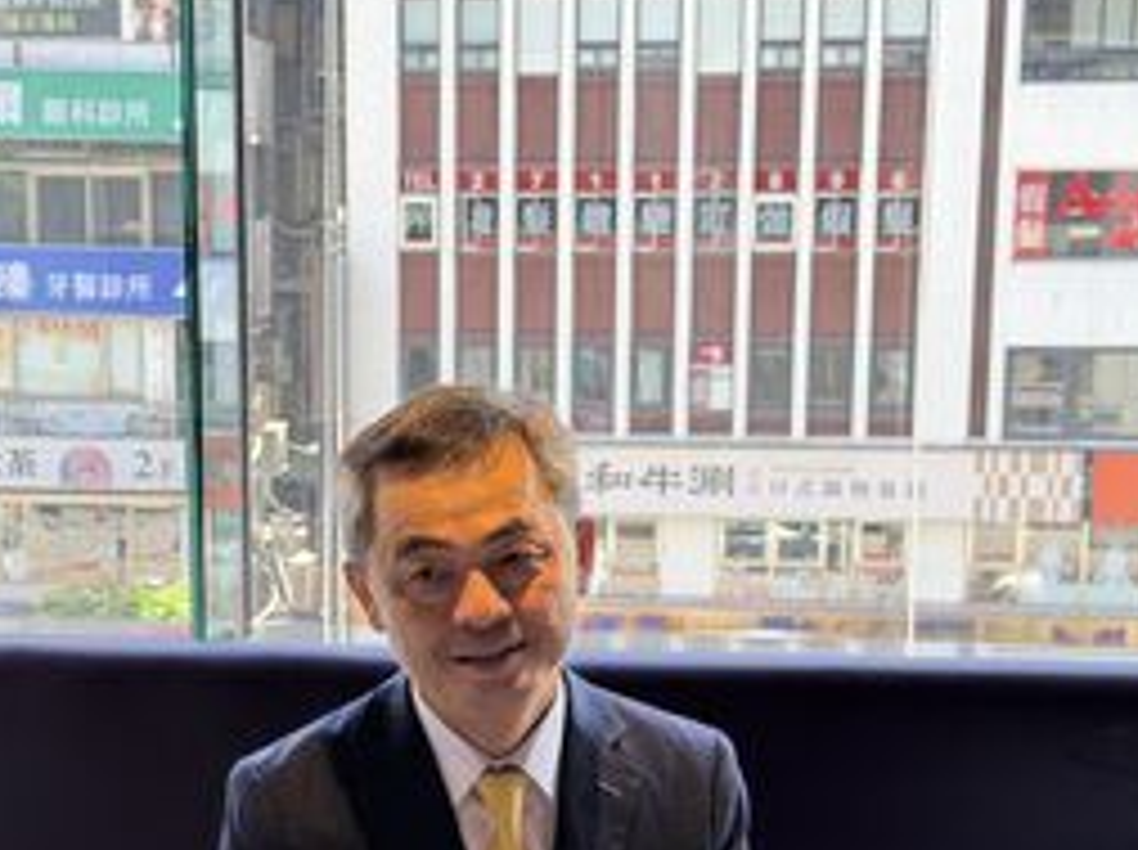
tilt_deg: -10.2
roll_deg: +0.1
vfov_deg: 19.2
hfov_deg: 25.6
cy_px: 643
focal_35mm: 76
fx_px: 2495
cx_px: 445
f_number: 1.78
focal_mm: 6.76
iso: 100
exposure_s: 1/129
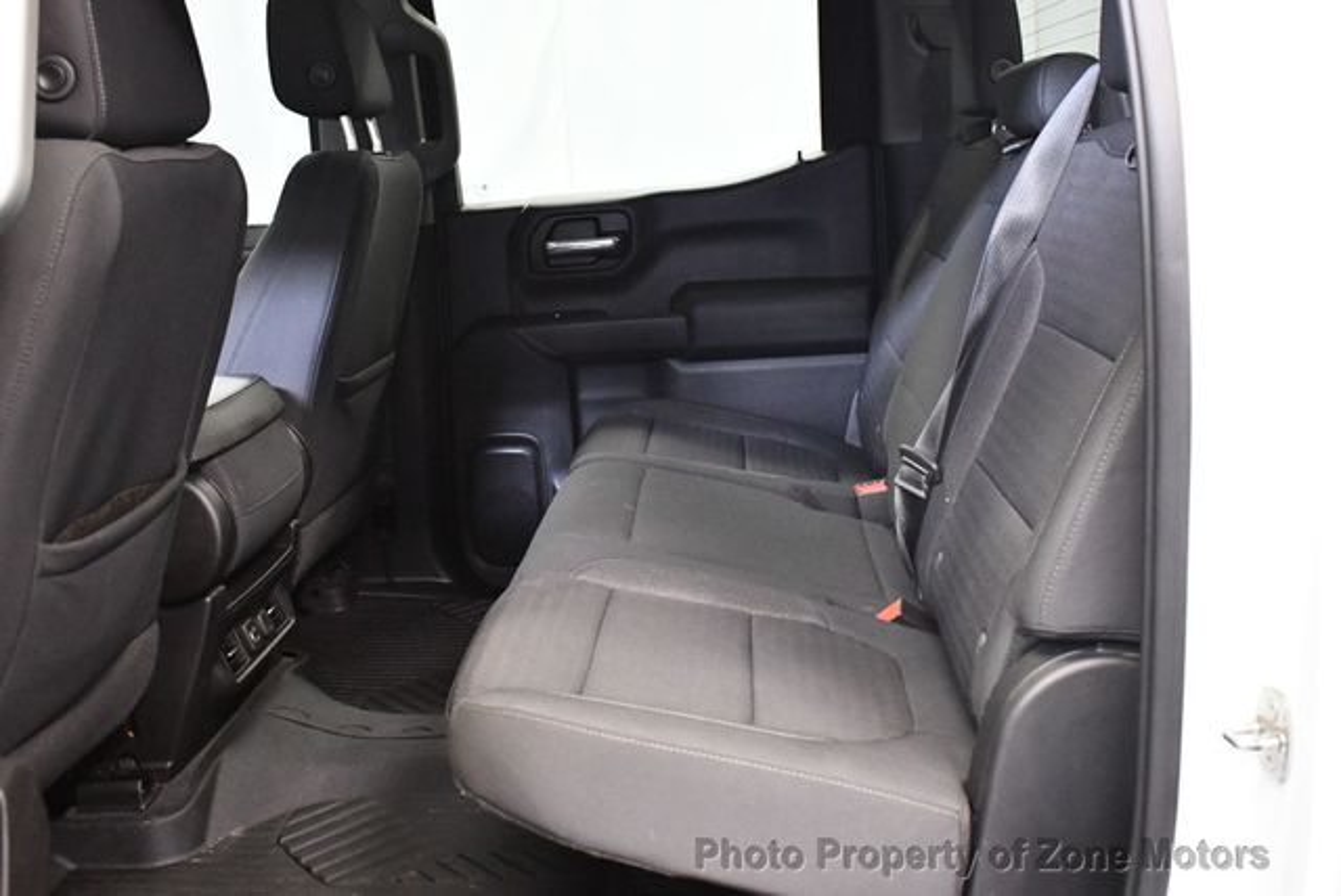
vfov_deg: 36.9
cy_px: 448
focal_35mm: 36
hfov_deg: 53.1
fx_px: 1342
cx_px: 670
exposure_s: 1/60
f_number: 3.5
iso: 5000
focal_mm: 18
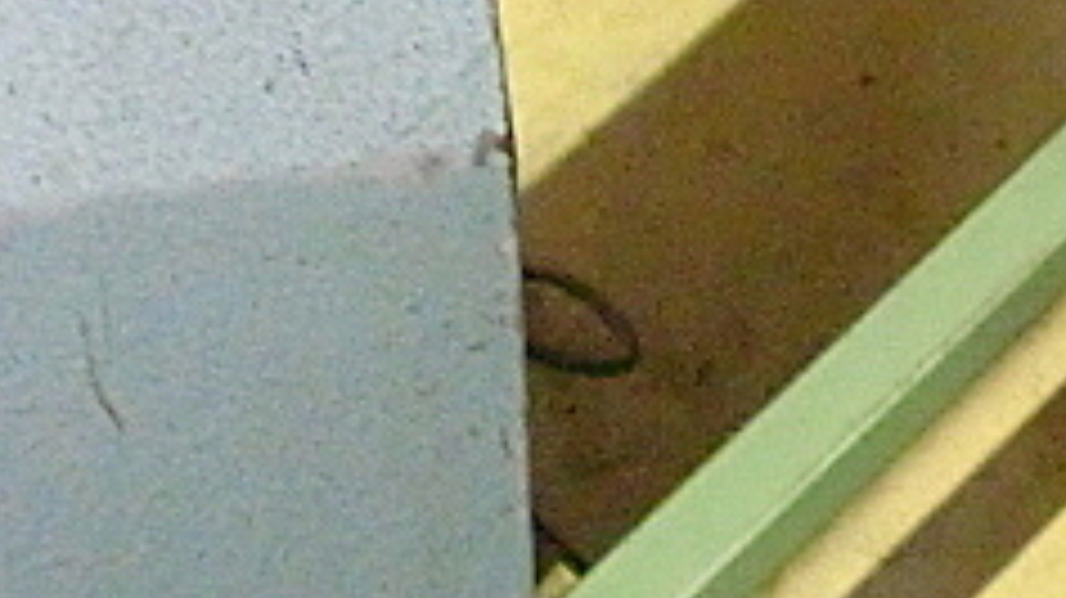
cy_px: -36
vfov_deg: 11.6
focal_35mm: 103
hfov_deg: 19.3
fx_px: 2910
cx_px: 1363
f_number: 3.1
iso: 1000
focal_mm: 6.3
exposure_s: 1/60
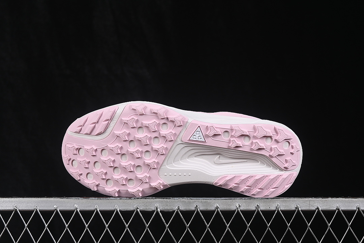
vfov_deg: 18.2
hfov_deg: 27.0
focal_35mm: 75
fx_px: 758
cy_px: 122
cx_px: 182
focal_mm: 50
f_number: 8
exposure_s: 1/80
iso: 160
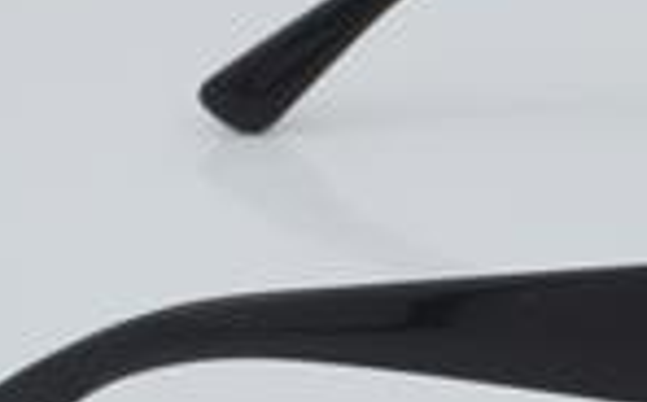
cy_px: 175
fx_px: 3644
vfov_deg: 6.3
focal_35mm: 207
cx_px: 686
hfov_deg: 10.0
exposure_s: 1/3
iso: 100
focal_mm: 50
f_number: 32
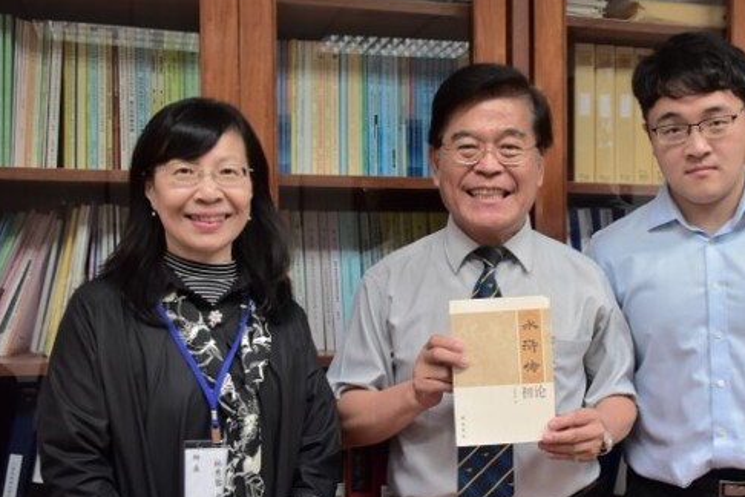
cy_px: 309
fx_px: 1029
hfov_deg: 39.4
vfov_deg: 27.1
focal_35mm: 50
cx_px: 484
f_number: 4.5
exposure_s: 1/80
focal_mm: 23
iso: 800
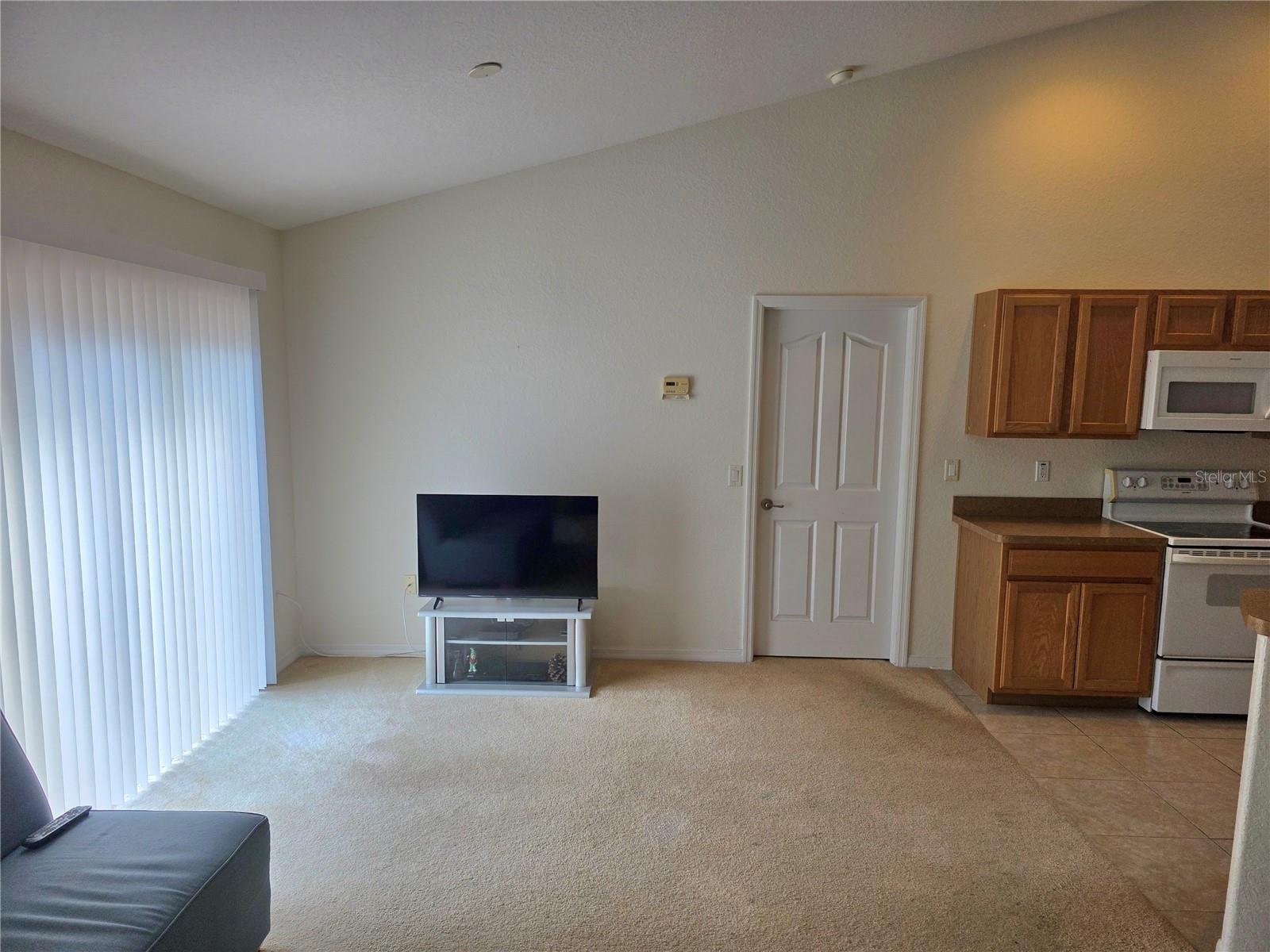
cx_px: 635
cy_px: 476
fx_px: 844
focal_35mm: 23
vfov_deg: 58.9
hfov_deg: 73.9
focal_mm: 6.3
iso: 40
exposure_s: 1/120
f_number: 1.7
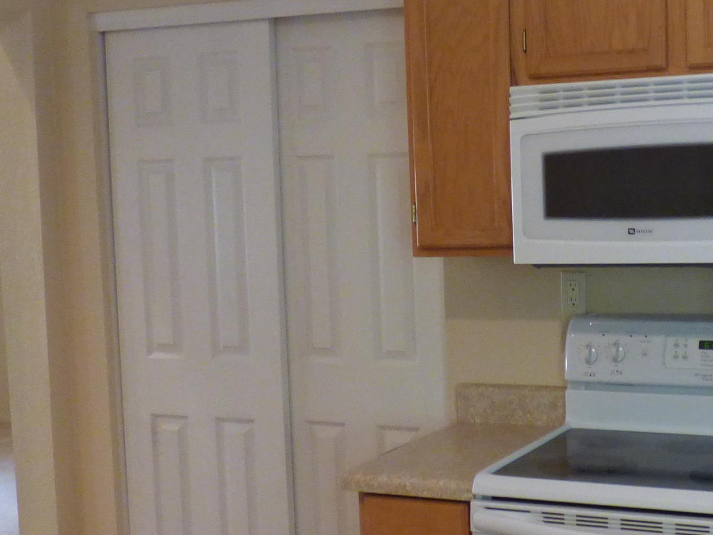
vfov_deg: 27.0
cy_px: 272
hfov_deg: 34.7
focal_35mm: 54
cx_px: 544
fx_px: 1112
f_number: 2.8
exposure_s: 1/50
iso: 400
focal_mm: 3.58
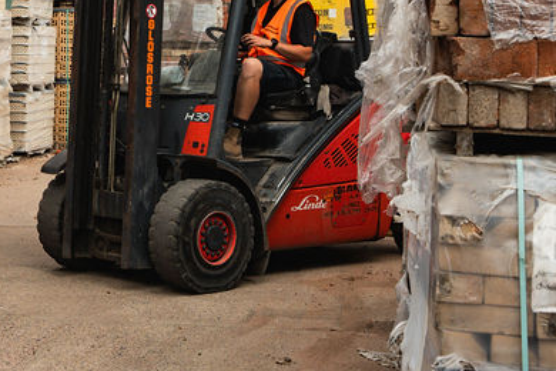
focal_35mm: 92
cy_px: -65
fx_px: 1421
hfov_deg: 21.8
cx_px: 88
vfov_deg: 14.4
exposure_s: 1/640
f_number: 5
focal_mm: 35
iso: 320
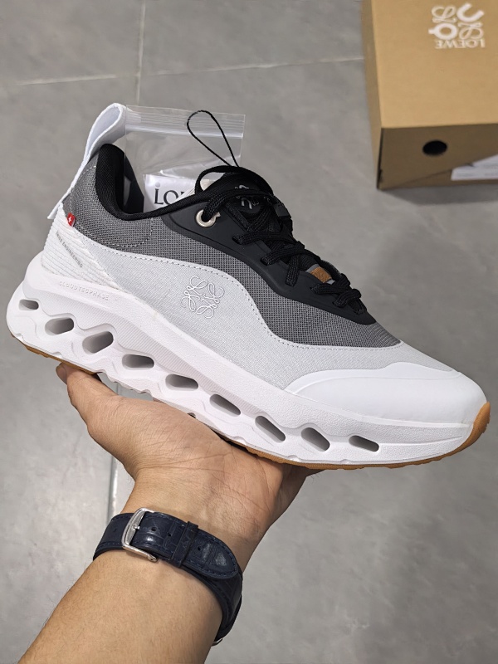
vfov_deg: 39.7
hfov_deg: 30.3
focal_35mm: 48
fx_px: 921
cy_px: 332
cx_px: 249
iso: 500
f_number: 2
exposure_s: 1/167
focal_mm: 5.75
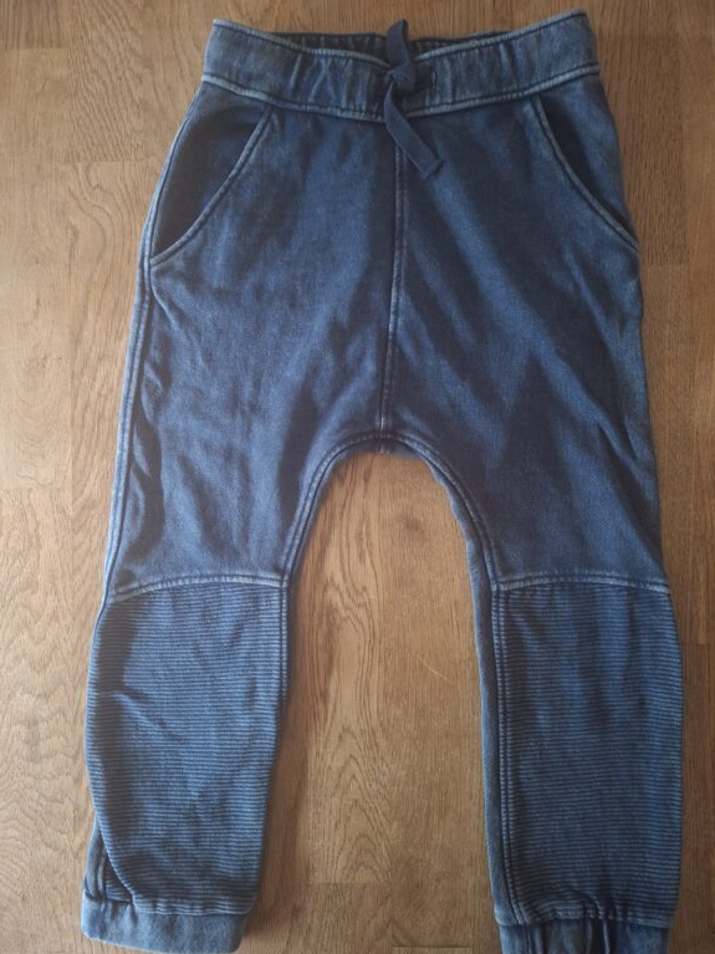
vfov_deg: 71.6
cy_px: 470
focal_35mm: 24
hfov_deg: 56.8
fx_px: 661
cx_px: 347
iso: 400
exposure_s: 1/30
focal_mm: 5.54
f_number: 1.8
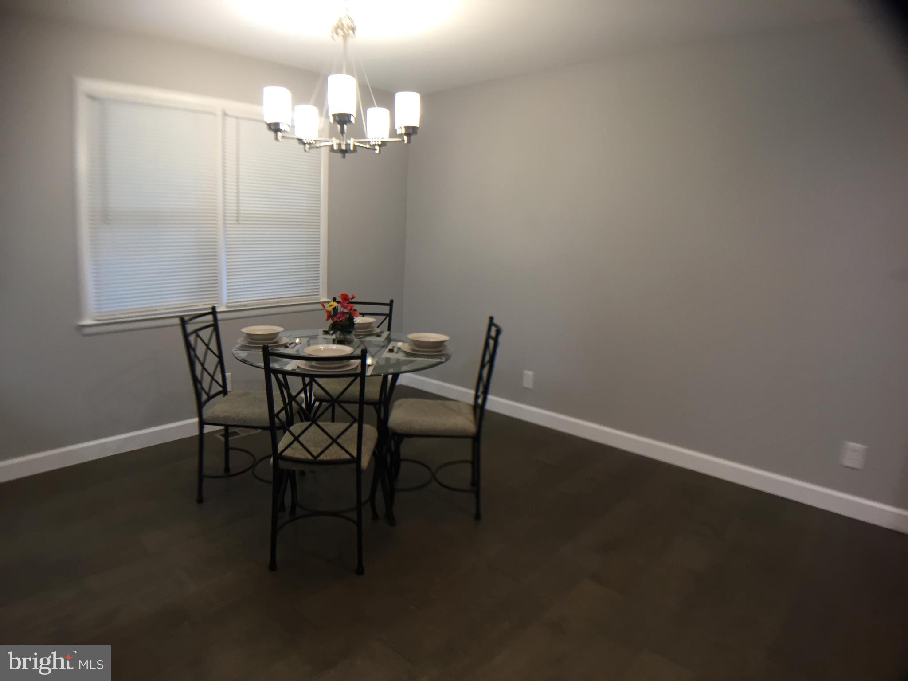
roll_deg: -1.5
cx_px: 454
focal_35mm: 29
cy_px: 340
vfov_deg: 48.2
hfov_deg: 61.7
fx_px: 761
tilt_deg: -11.9
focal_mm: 4.15
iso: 80
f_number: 2.2
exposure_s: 1/30
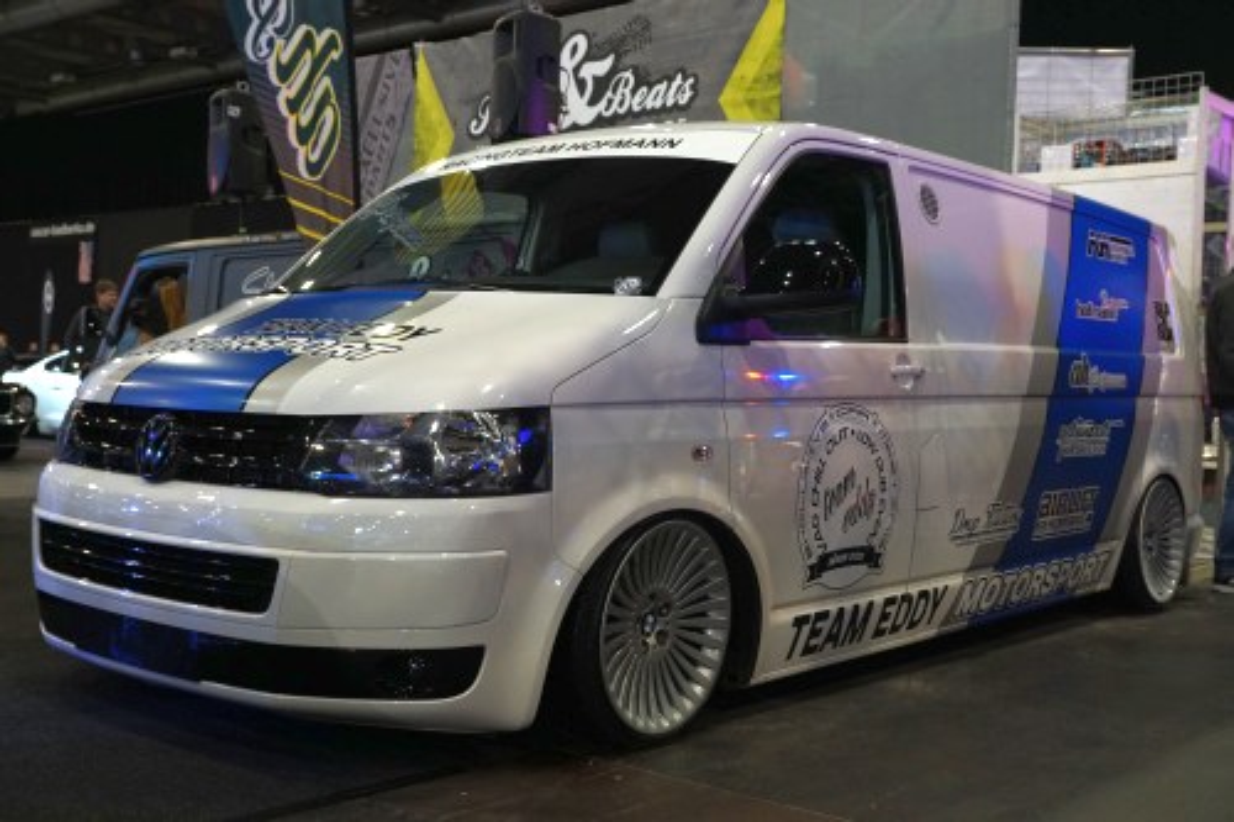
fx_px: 1336
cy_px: 411
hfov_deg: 49.6
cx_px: 617
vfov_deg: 34.2
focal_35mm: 39
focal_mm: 26
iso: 800
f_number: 4.5
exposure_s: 1/20
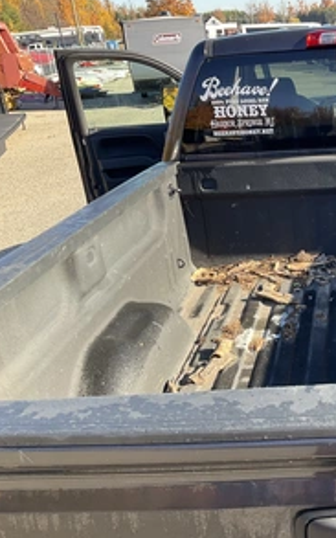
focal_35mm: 42
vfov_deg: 47.2
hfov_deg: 28.1
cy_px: 264
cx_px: 358
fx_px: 616
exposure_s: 1/237
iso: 25
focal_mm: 3
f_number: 1.8
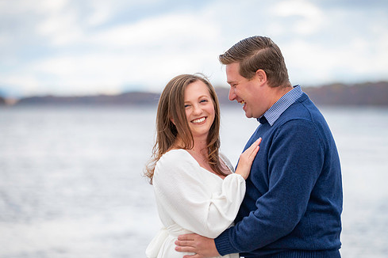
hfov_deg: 10.9
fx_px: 2026
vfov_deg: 7.3
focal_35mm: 188
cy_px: 123
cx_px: 211
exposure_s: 1/8000
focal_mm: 155
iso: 1250
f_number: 2.8
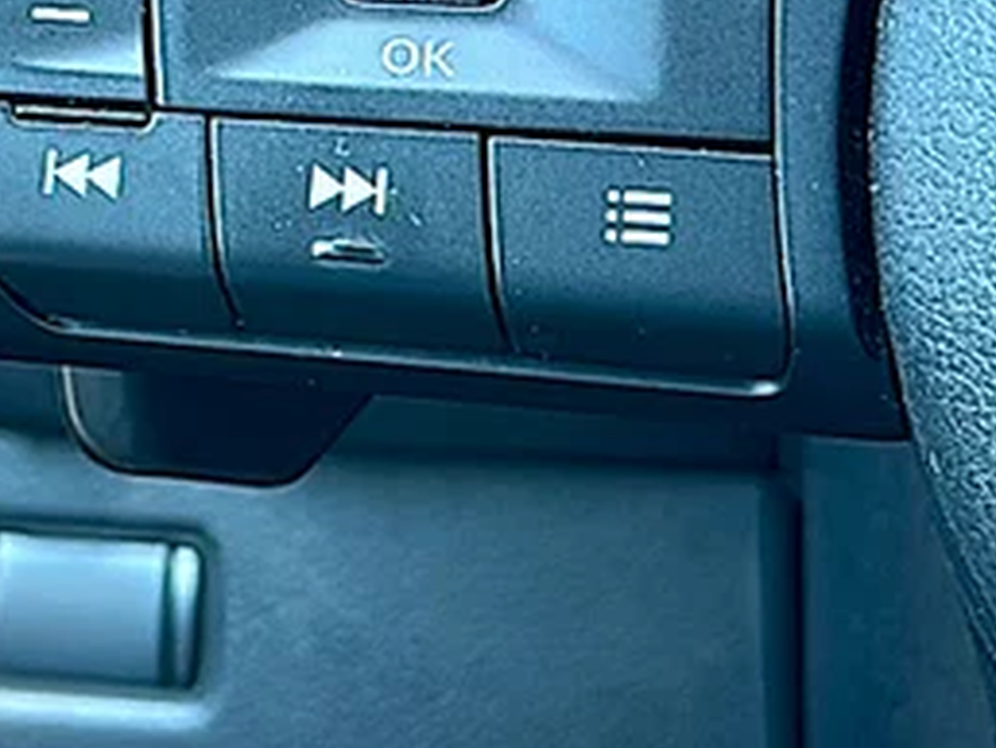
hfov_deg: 19.8
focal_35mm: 98
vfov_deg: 14.8
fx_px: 2821
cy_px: -2
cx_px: 221
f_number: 1.78
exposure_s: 1/79
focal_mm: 6.86
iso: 80
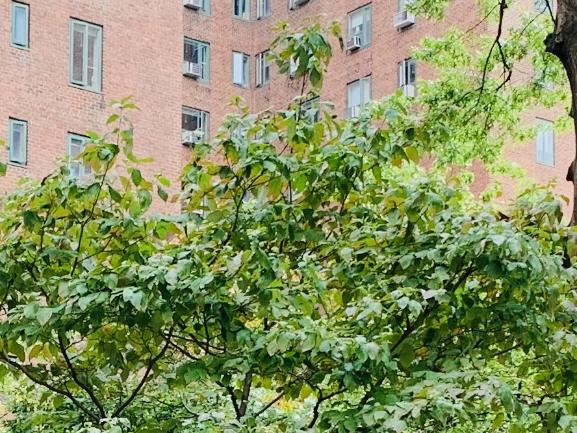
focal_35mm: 118
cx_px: 176
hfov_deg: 16.6
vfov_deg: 12.4
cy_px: 467
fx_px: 1967
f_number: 1.8
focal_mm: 4.25
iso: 32
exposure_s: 1/122
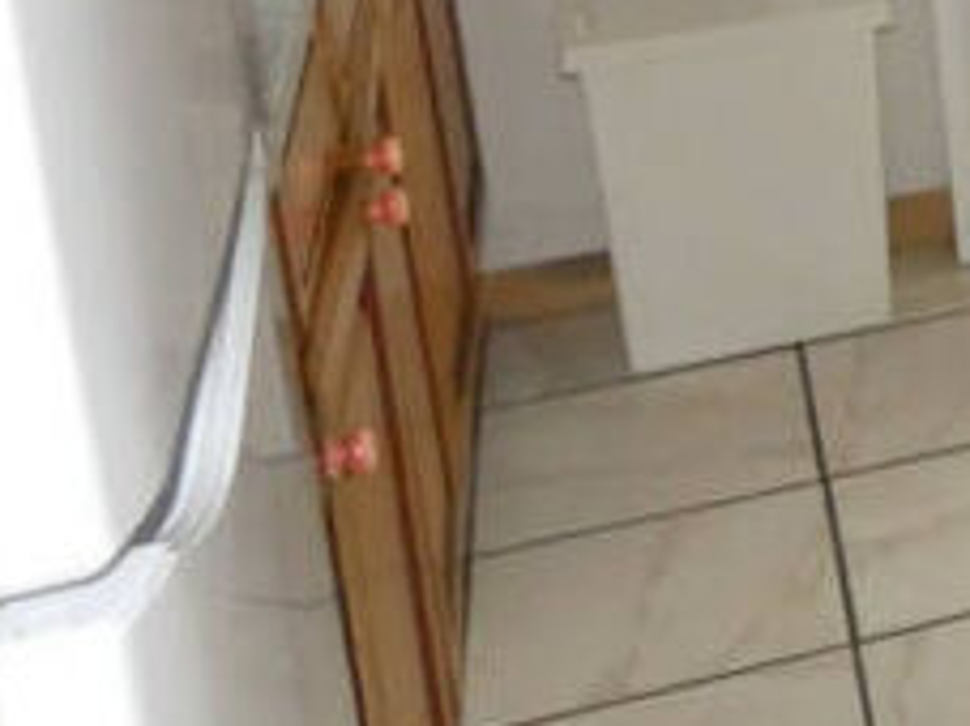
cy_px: -282
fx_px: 2465
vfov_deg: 15.7
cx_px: 1927
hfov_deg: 16.8
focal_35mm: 88
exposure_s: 1/50
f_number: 5.6
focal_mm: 3.6
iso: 640
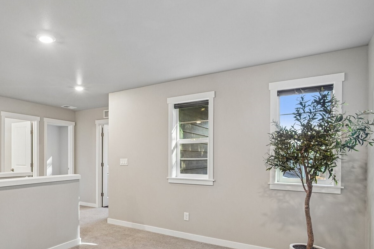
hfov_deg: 74.0
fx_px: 239
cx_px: 127
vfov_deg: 54.3
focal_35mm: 23
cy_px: 159
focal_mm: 16
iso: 1600
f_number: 8
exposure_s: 1/20
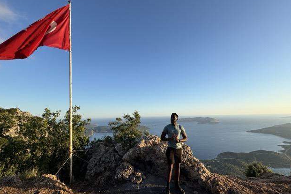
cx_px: 148
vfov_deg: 77.3
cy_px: 98
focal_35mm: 15
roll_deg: +1.4
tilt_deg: +7.8
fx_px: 121
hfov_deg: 100.4
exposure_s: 1/1063
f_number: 2.2
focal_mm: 2.22
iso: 50
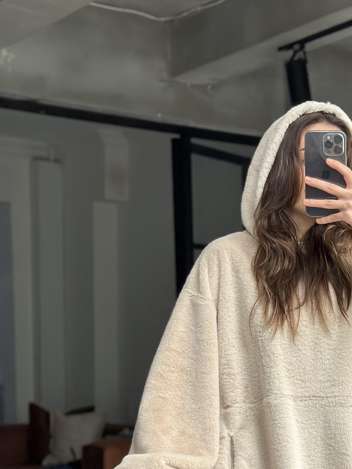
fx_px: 1139
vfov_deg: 23.1
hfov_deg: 17.4
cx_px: 305
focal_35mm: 84
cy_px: 329
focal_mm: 6.86
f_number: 1.78
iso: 320
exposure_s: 1/60
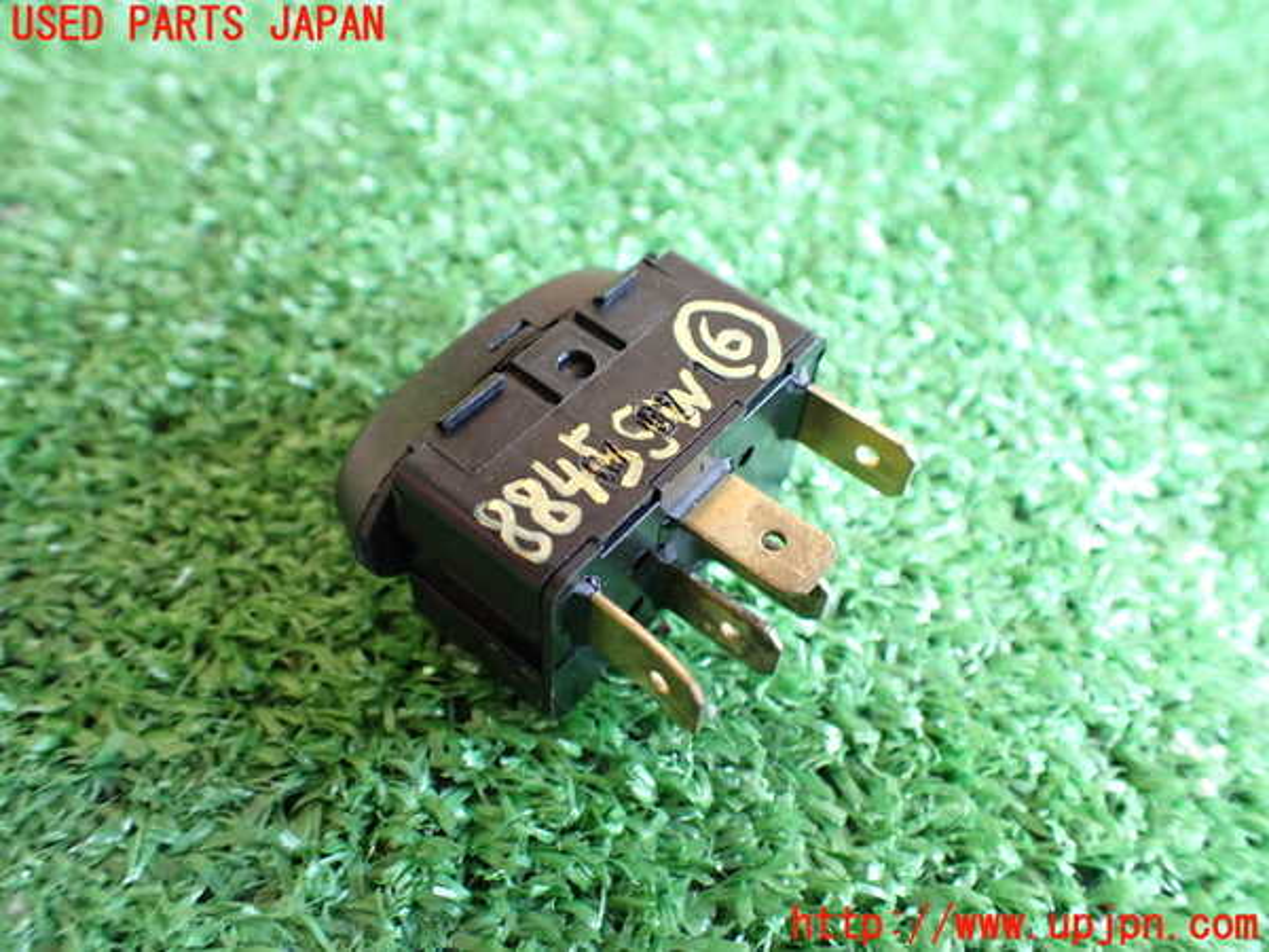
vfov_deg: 46.8
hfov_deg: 60.0
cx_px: 634
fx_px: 1100
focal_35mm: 30
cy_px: 476
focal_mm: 5.4
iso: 800
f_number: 2.3
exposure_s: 1/30
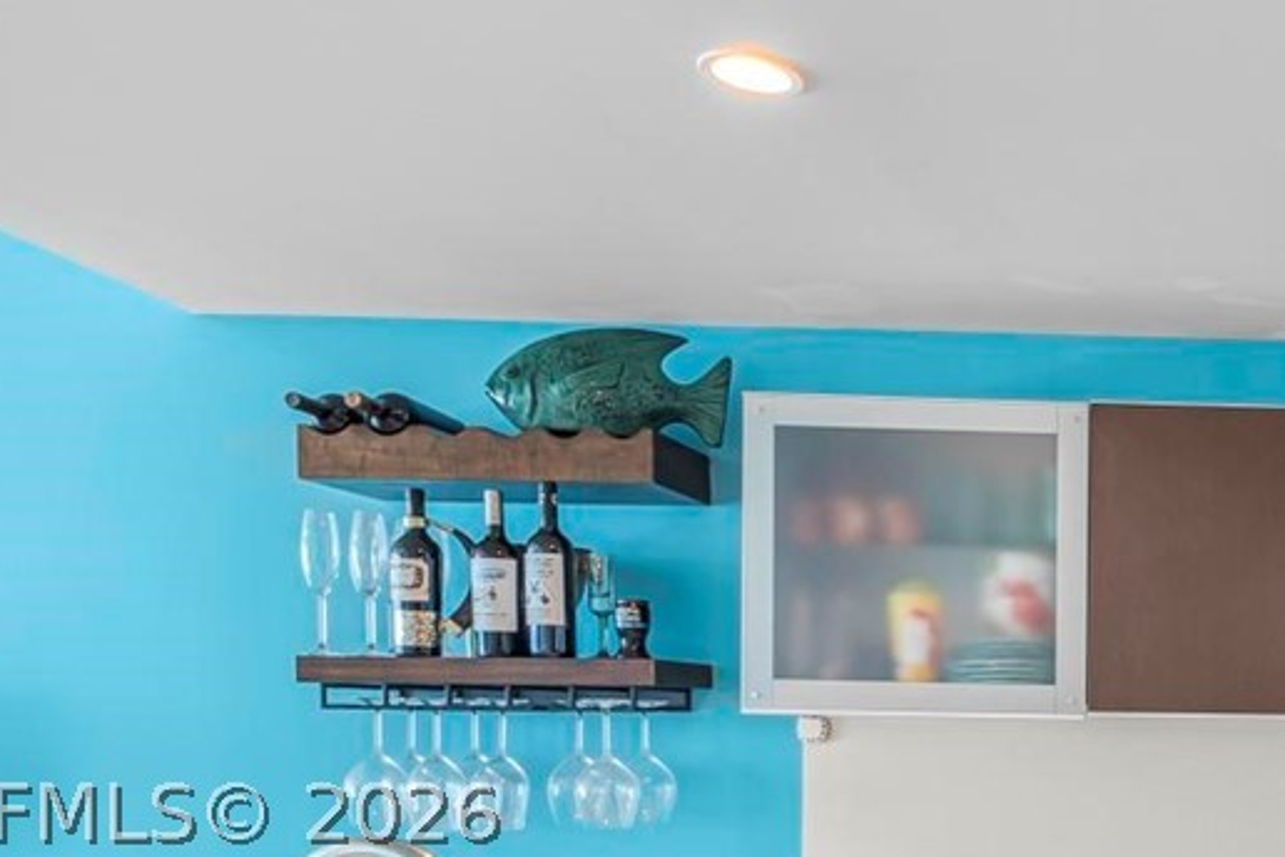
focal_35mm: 46
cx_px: 1478
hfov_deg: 35.3
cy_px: 808
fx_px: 1642
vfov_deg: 27.9
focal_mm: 14
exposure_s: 1/5
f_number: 9
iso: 400
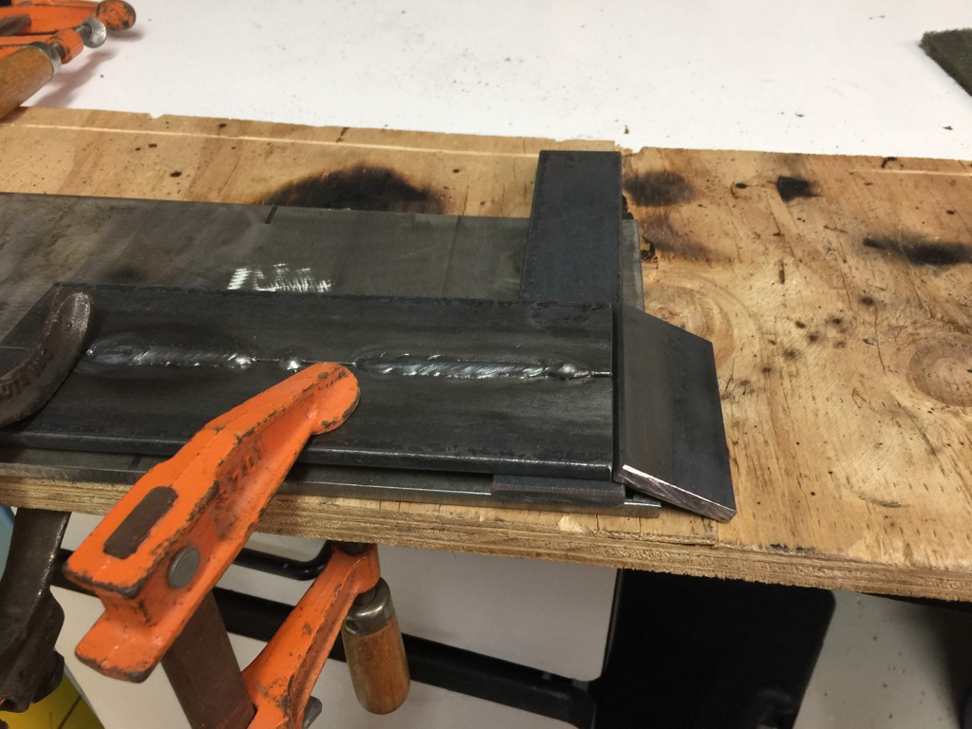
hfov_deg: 61.7
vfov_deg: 48.2
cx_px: 486
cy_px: 364
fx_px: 814
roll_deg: +2.2
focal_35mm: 29
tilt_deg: -40.3
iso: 40
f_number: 2.2
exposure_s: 1/15
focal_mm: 4.15
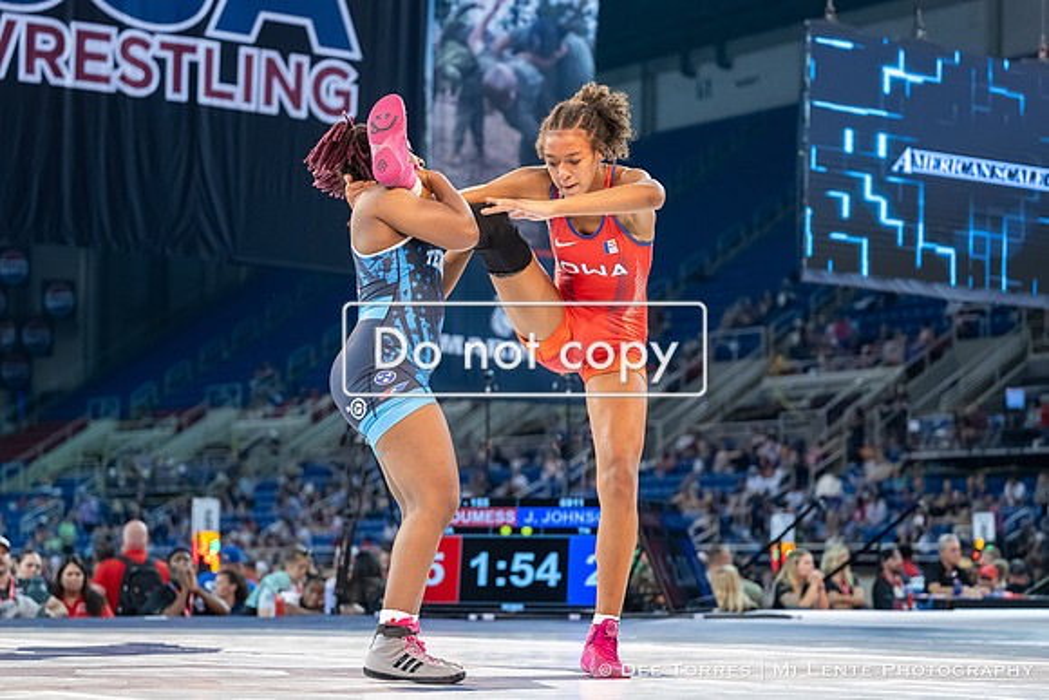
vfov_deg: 15.2
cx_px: 506
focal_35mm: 90
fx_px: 2620
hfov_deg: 22.6
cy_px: 358
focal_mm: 70
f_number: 2.8
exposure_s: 1/800
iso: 3200
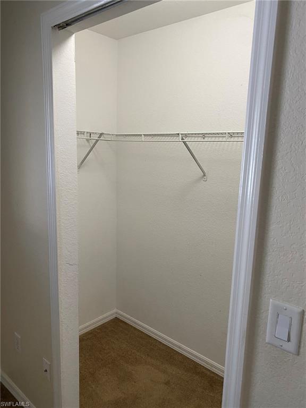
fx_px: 306
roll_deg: -2.0
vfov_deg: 67.3
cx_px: 153
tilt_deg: -9.1
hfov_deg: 53.1
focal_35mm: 26
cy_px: 204
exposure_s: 1/60
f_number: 1.8
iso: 125
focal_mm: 4.25
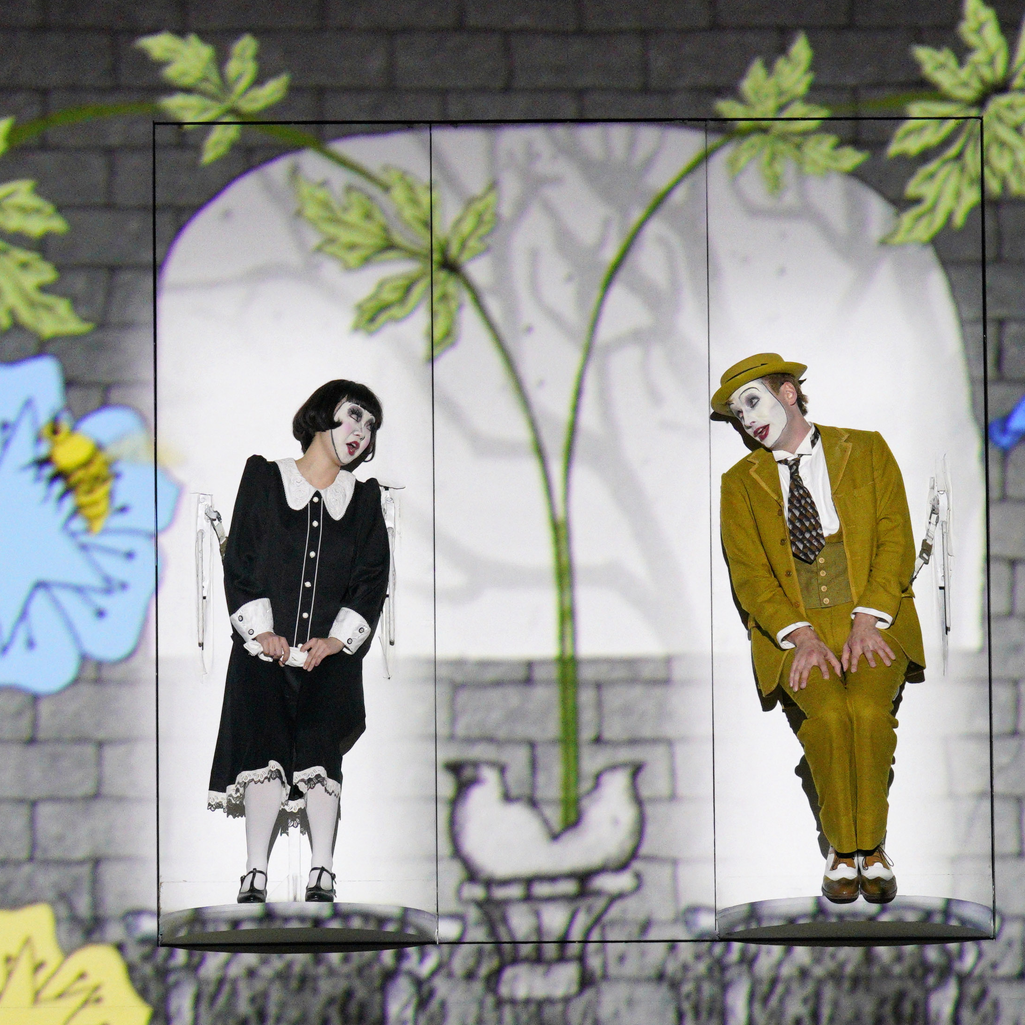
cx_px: 543
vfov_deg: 6.4
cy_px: 849
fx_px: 9179
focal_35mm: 274
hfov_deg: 6.4
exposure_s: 1/80
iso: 4000
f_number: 5.6
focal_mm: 118
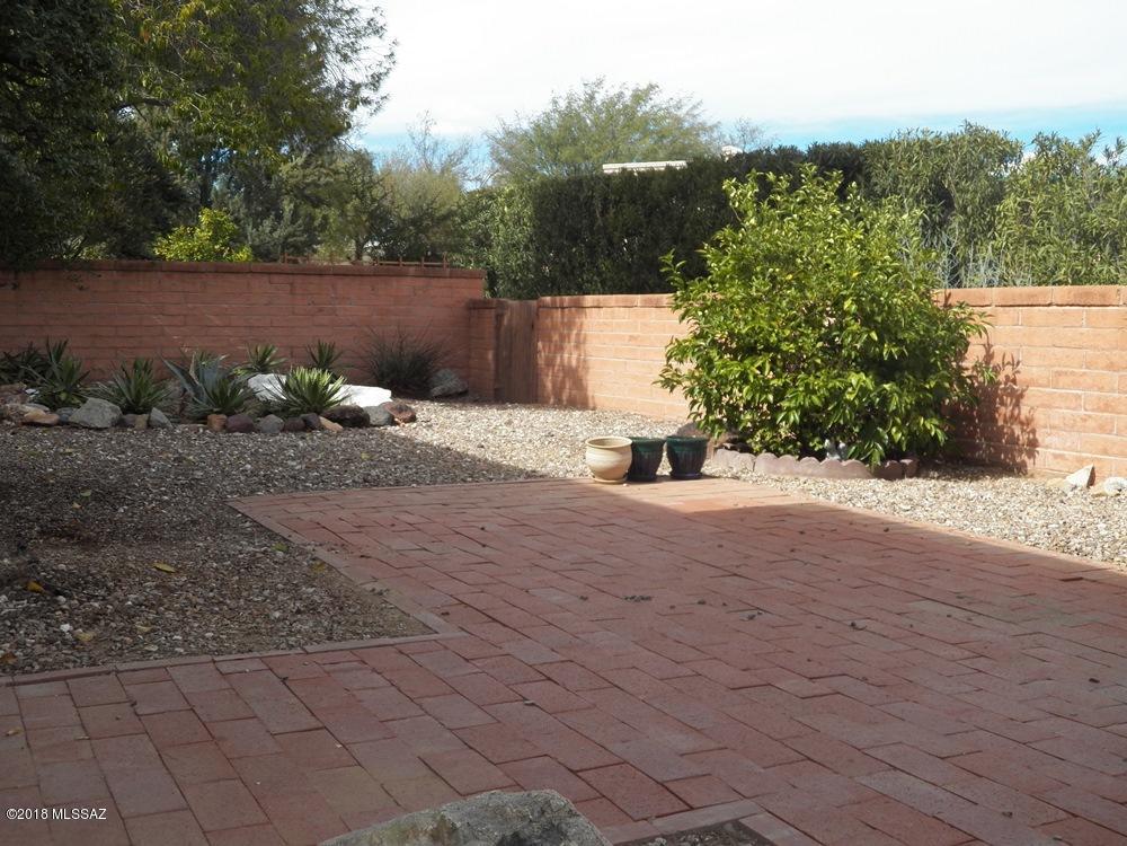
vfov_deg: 36.0
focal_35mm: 40
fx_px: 1302
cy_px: 423
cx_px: 564
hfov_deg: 46.8
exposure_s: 1/1600
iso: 125
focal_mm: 7.1
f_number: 3.2
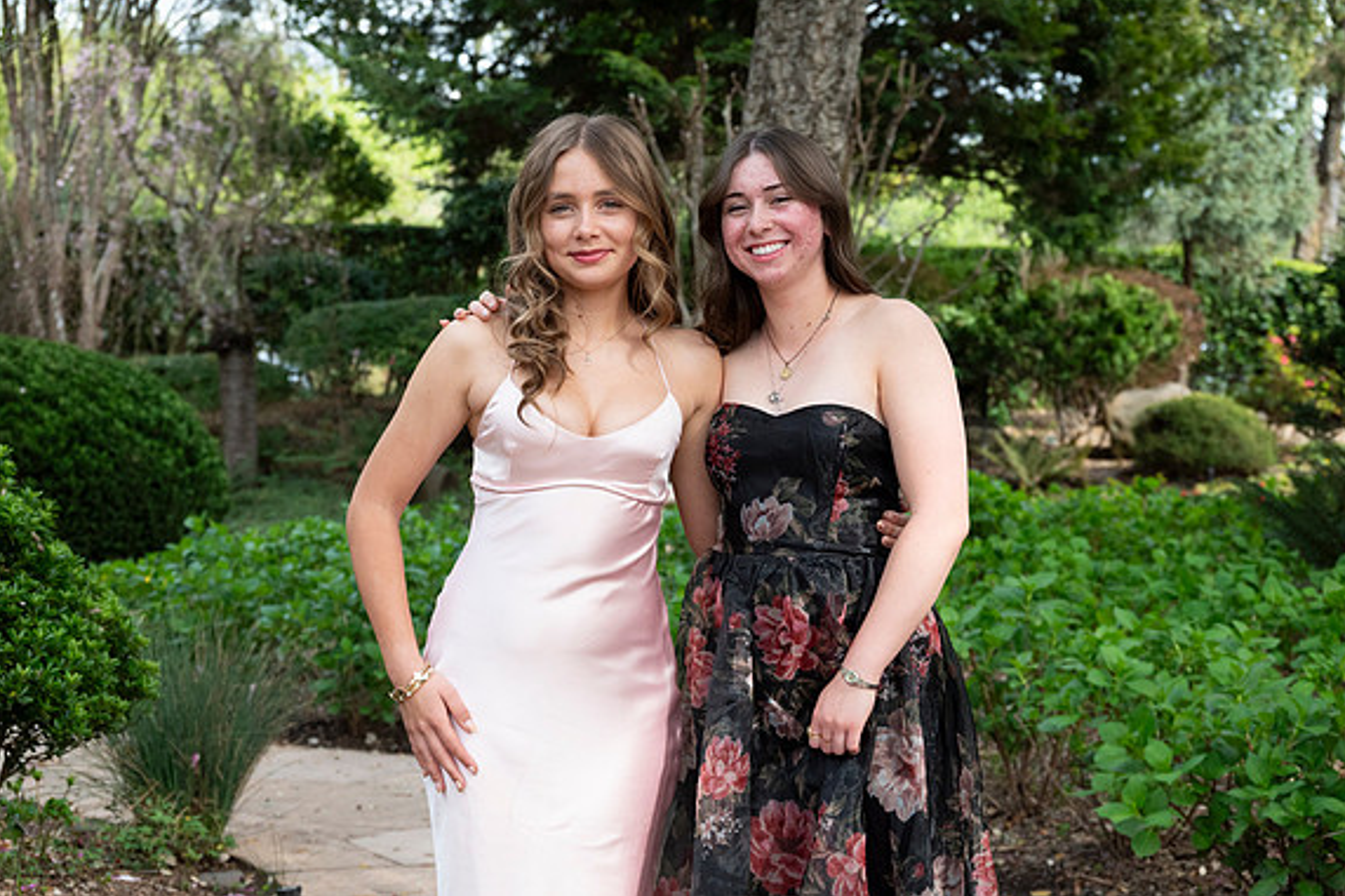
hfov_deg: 27.7
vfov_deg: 18.7
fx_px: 2726
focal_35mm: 73
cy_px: 443
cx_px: 680
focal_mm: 72
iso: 1250
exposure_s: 1/800
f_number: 7.1
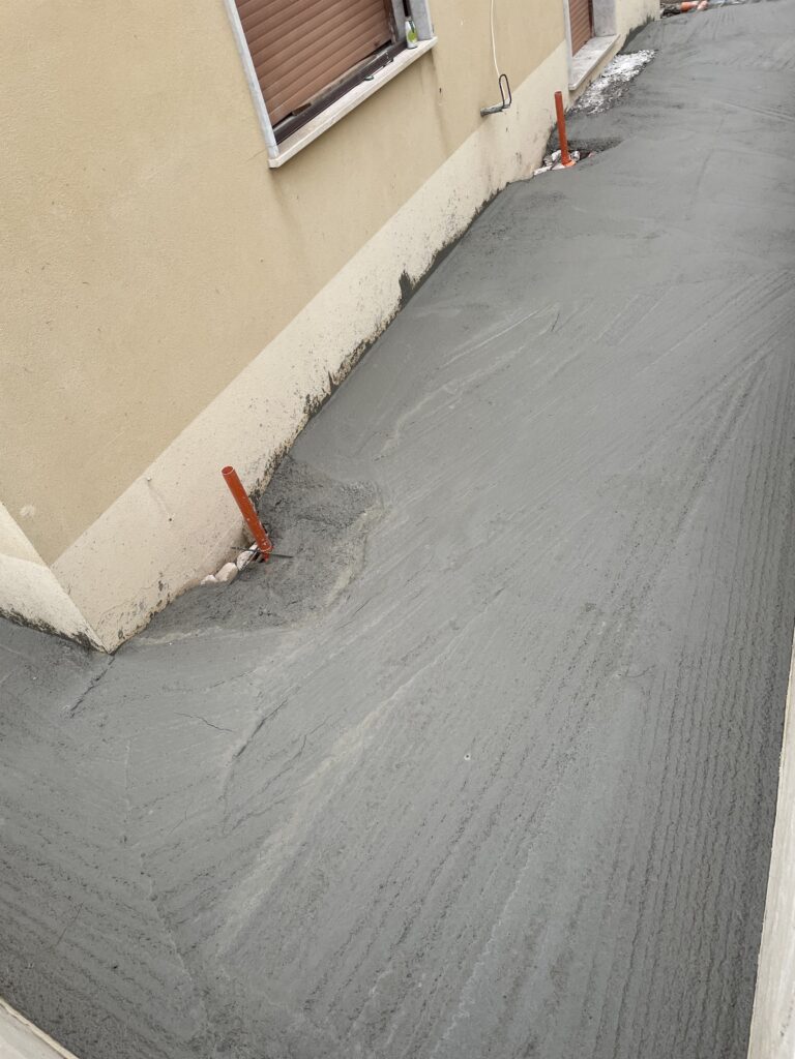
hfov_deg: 53.1
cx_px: 398
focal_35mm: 26
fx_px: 796
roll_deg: +15.6
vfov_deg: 67.3
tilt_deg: -41.0
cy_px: 530
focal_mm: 4.2
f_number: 1.6
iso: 64
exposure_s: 1/121
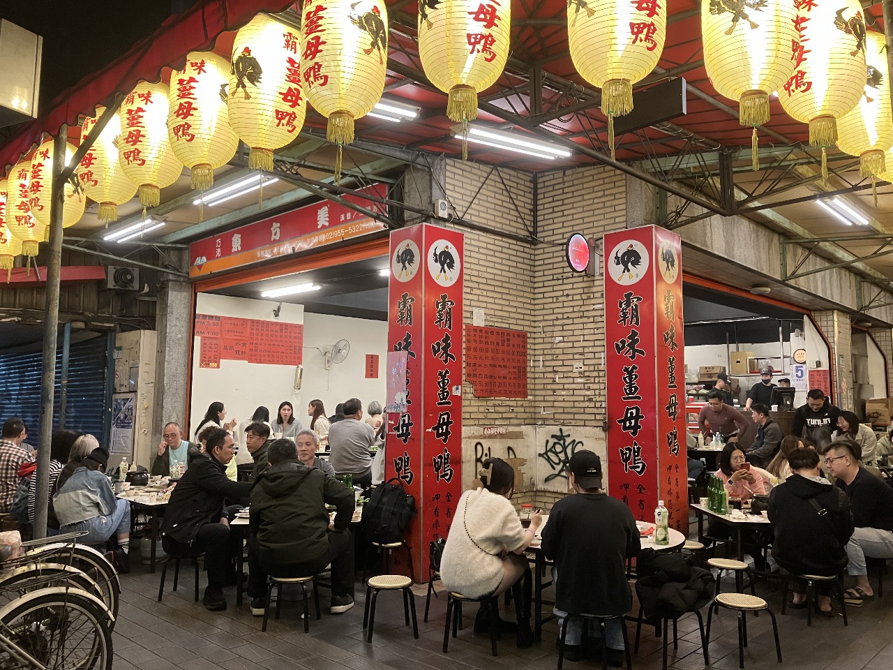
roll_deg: -0.9
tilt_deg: +5.8
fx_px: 722
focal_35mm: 28
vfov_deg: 49.7
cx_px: 446
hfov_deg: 63.4
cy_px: 335
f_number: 1.8
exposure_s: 1/60
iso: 160
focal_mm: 3.99
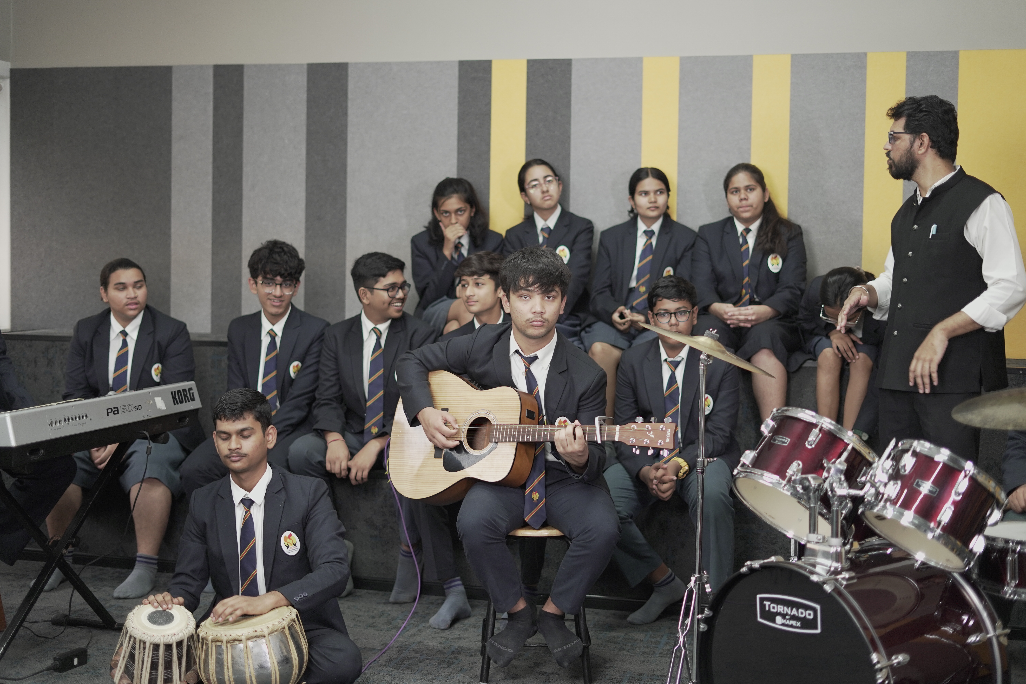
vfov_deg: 27.0
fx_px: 1425
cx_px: 513
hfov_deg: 39.6
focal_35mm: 50
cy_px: 342
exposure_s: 1/100
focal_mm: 50
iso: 800
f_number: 2
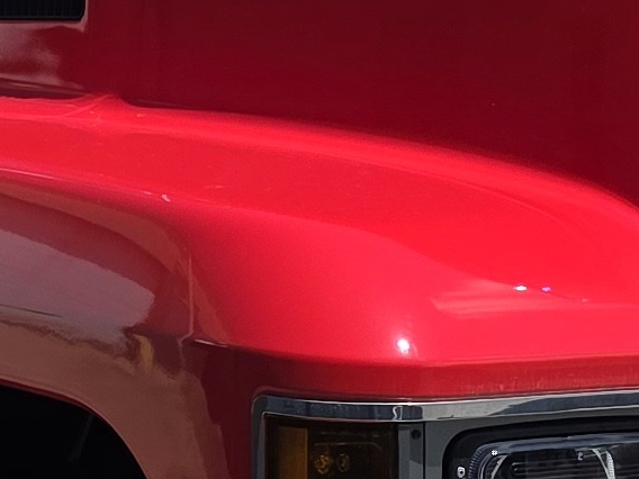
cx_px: 133
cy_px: 136
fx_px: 2990
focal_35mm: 162
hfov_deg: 12.2
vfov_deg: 9.2
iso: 80
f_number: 1.7
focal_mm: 6.25
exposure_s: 1/7626
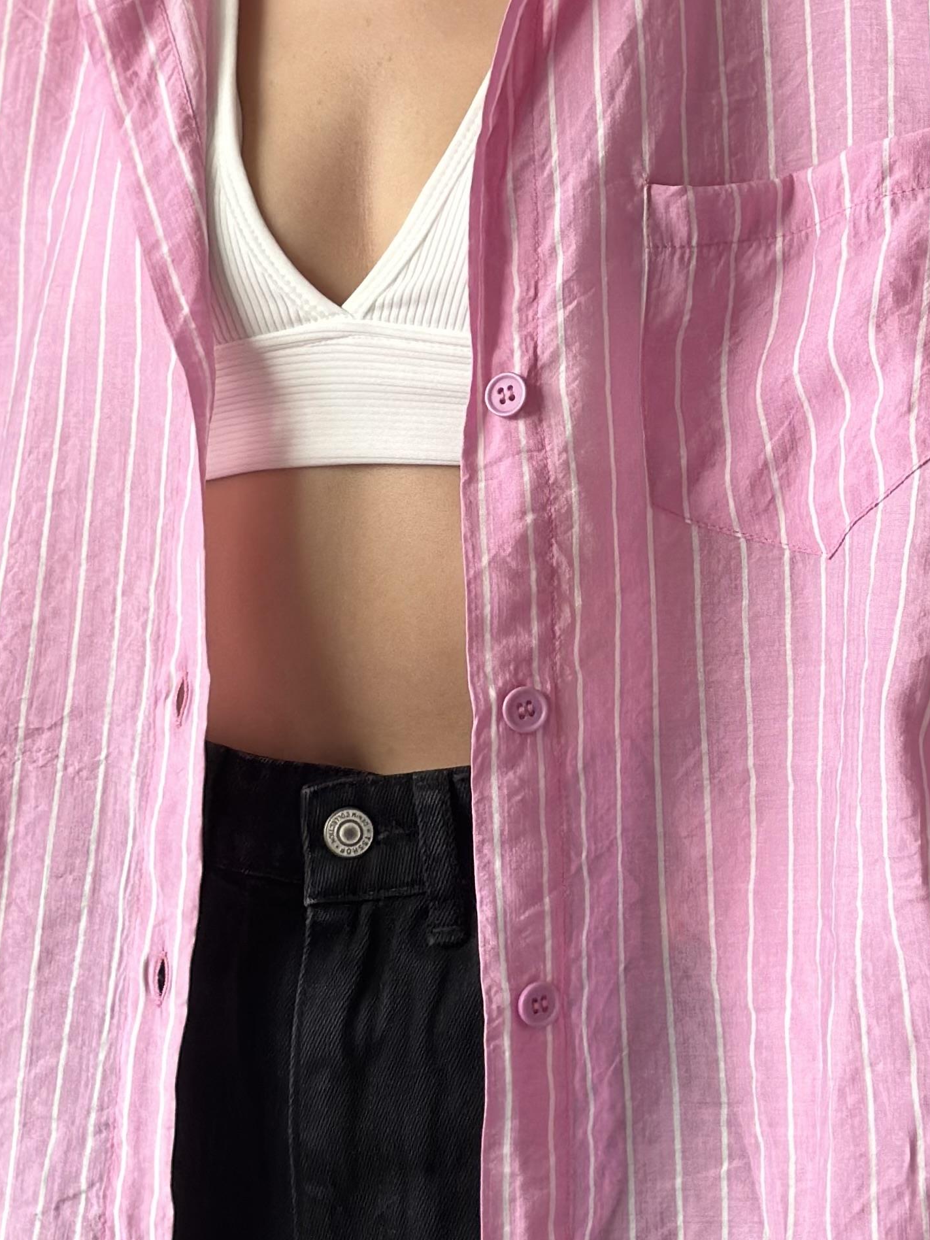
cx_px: 598
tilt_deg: +1.3
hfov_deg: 14.5
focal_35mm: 102
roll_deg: -0.4
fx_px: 3653
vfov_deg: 19.3
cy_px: 616
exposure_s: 1/121
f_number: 1.78
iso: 100
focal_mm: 6.86
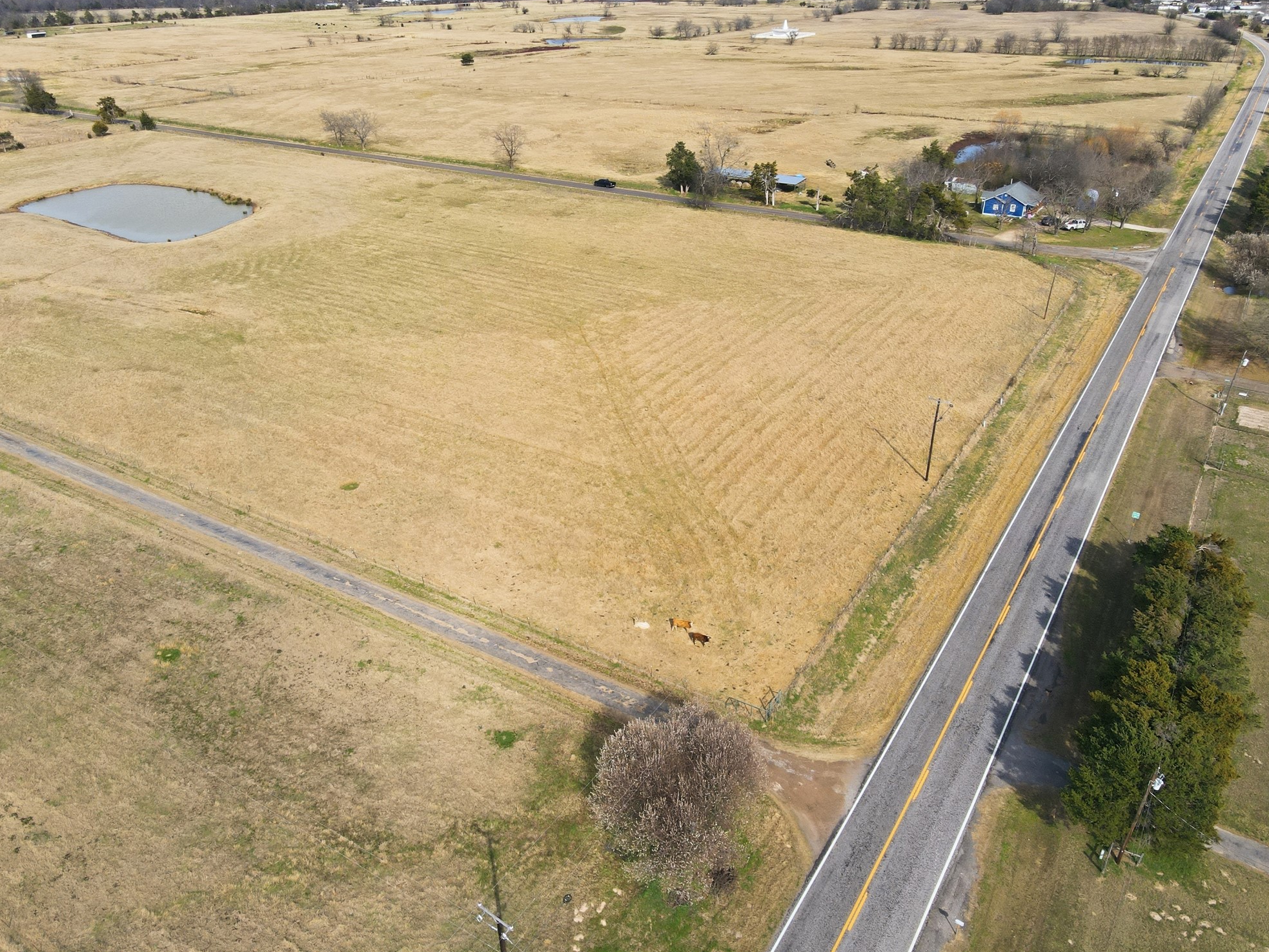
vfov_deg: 54.9
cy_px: 476
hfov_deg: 69.4
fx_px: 917
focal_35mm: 25
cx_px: 650
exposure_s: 1/640
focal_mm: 4.5
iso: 100
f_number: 2.8
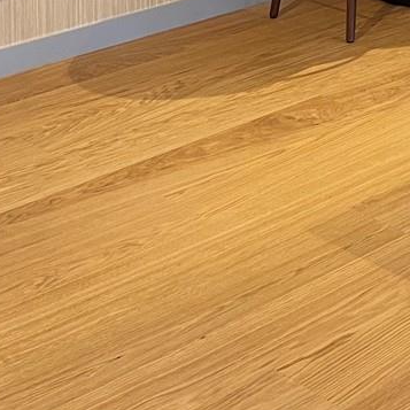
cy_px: -266
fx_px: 1327
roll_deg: -1.2
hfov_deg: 16.2
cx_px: 594
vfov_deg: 15.7
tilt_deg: -6.3
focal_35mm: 99
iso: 100
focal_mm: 5.1
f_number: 1.6
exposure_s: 1/60
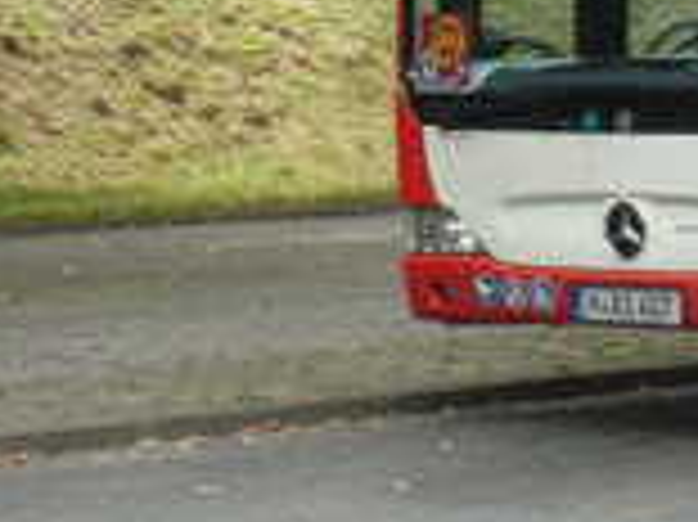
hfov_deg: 9.0
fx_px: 4171
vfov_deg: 7.2
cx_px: 1396
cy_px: 72
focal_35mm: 207
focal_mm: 9
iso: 320
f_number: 4.1
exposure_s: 1/80
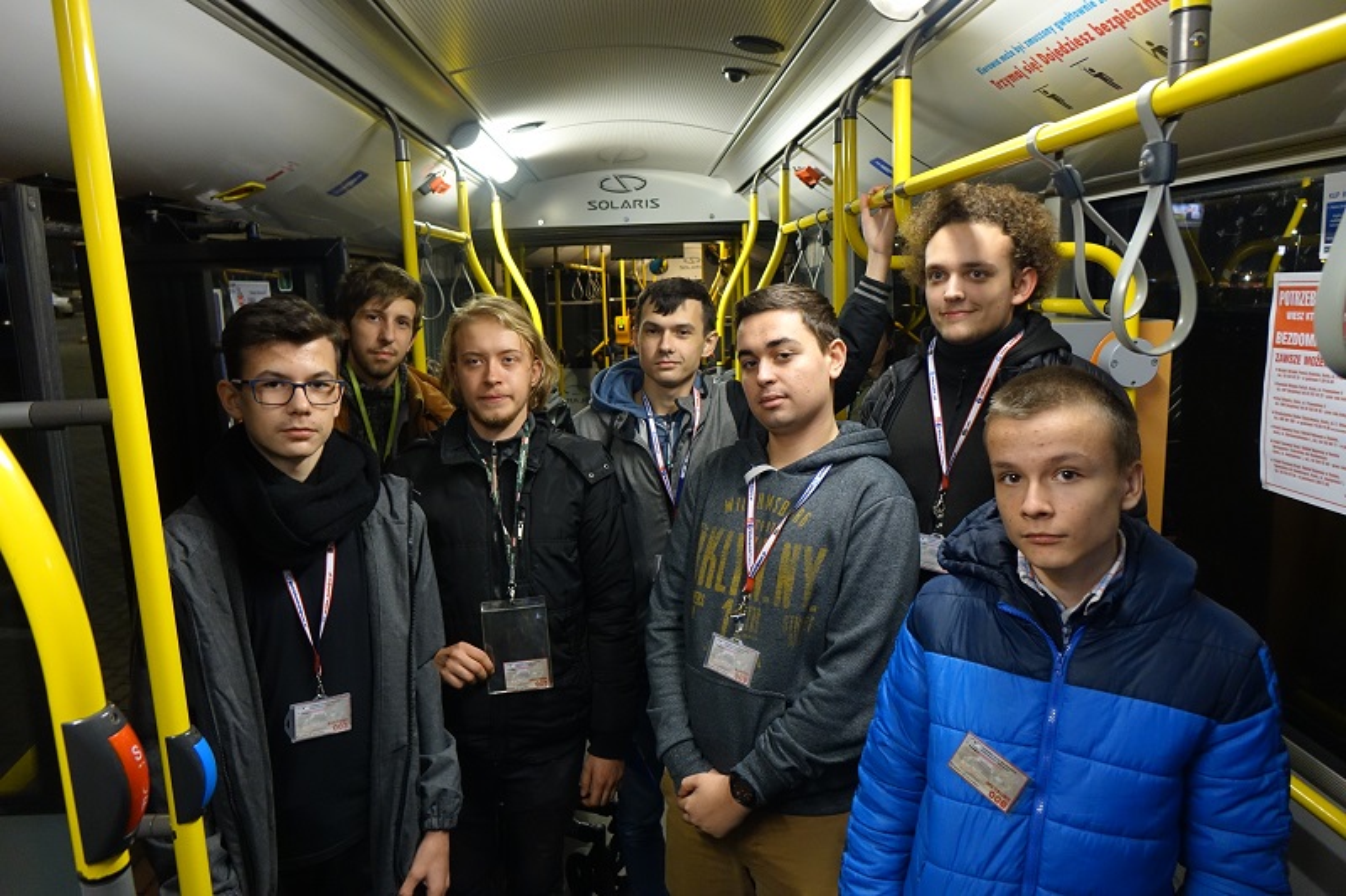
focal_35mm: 24
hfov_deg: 73.8
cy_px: 448
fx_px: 897
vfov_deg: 53.1
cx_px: 673
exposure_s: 1/15
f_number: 2.8
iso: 800
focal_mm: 8.8
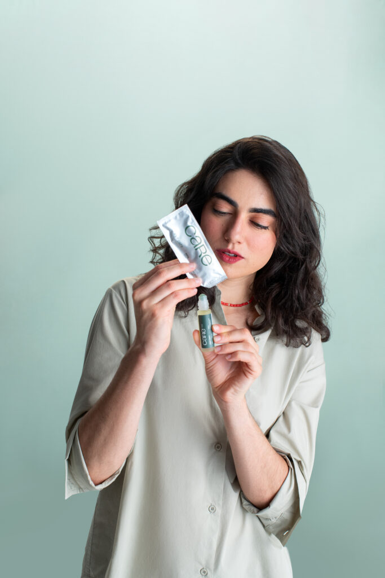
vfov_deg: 39.6
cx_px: 192
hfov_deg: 27.0
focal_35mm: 50
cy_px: 289
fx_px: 802
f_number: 6.3
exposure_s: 1/60
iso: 800
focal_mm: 50
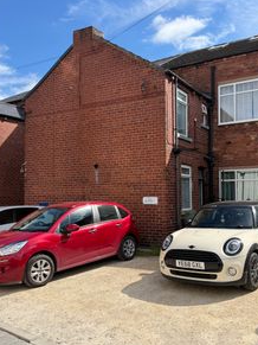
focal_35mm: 33
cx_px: 151
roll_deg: +0.2
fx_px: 328
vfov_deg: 55.4
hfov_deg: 42.8
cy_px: 174
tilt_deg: +5.1
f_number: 1.78
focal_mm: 6.76
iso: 80
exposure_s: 1/3145
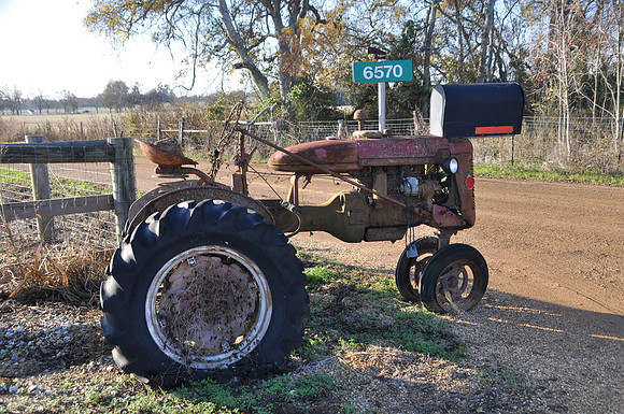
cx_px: 312
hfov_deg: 49.6
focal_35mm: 39
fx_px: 675
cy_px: 207
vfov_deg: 34.1
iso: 200
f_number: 6.3
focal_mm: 26
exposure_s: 1/160
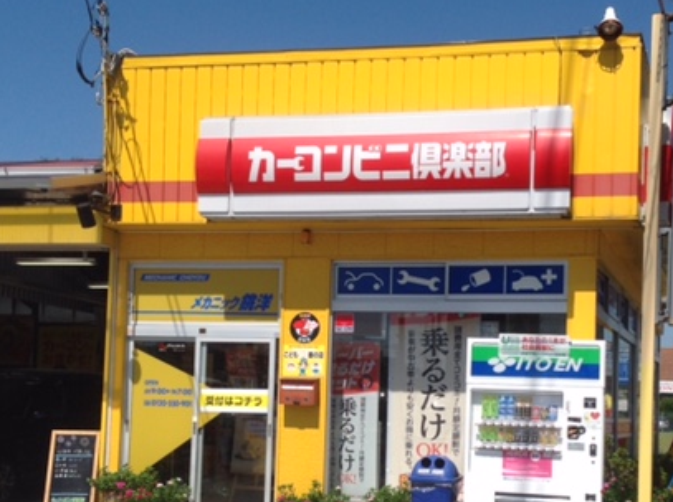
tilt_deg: +3.9
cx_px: 380
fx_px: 1068
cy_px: 352
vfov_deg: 26.3
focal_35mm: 55
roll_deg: -2.3
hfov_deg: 34.9
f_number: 2.4
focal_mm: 4.28
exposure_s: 1/2747
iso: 50
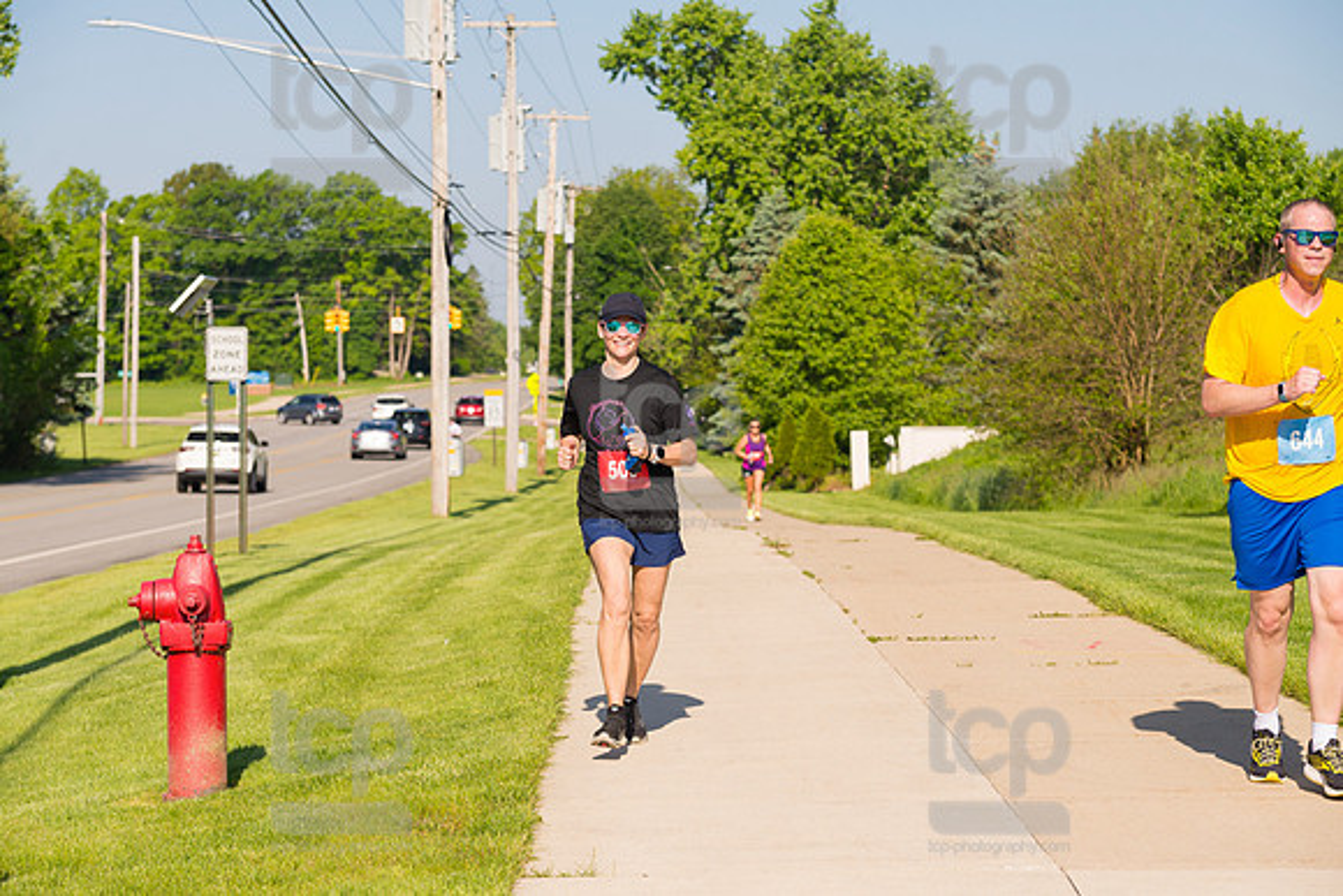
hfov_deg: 22.1
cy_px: 448
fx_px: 3433
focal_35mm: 92
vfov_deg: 14.9
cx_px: 672
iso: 400
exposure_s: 1/2000
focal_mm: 92
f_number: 5.6
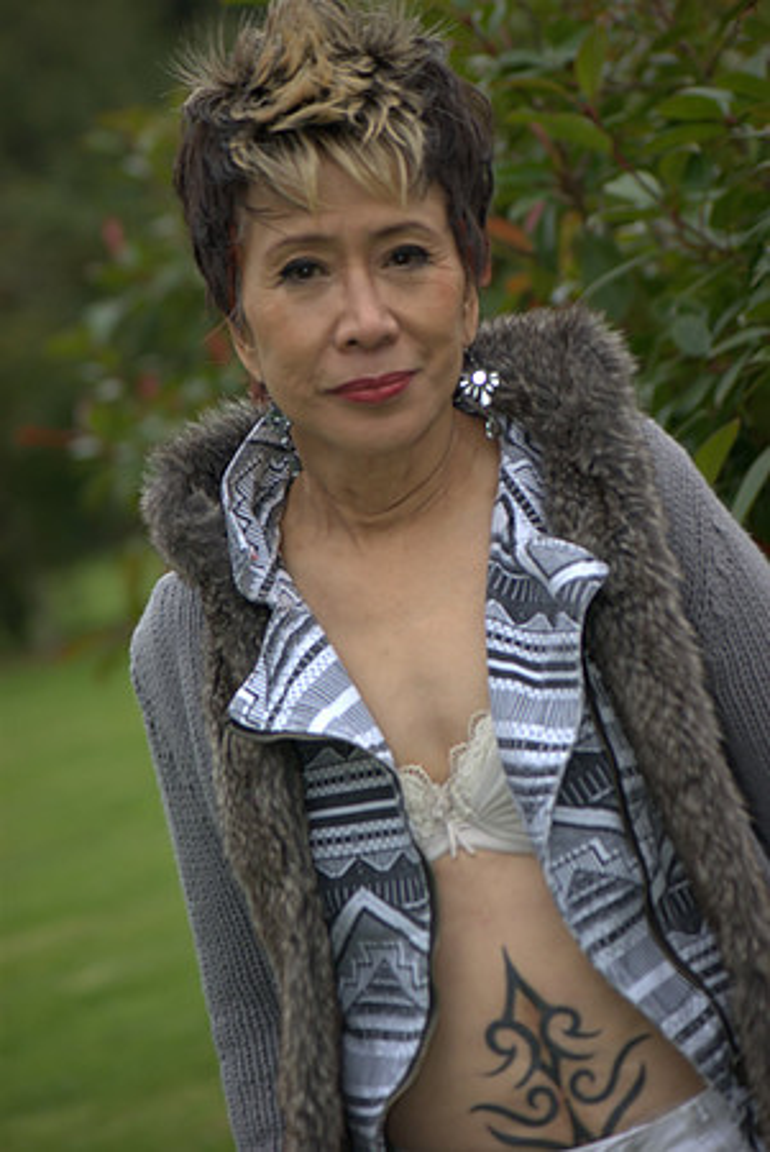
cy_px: 576
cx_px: 385
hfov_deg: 9.2
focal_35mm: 150
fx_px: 4801
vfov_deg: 13.7
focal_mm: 100
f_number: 4
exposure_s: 1/160
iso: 100
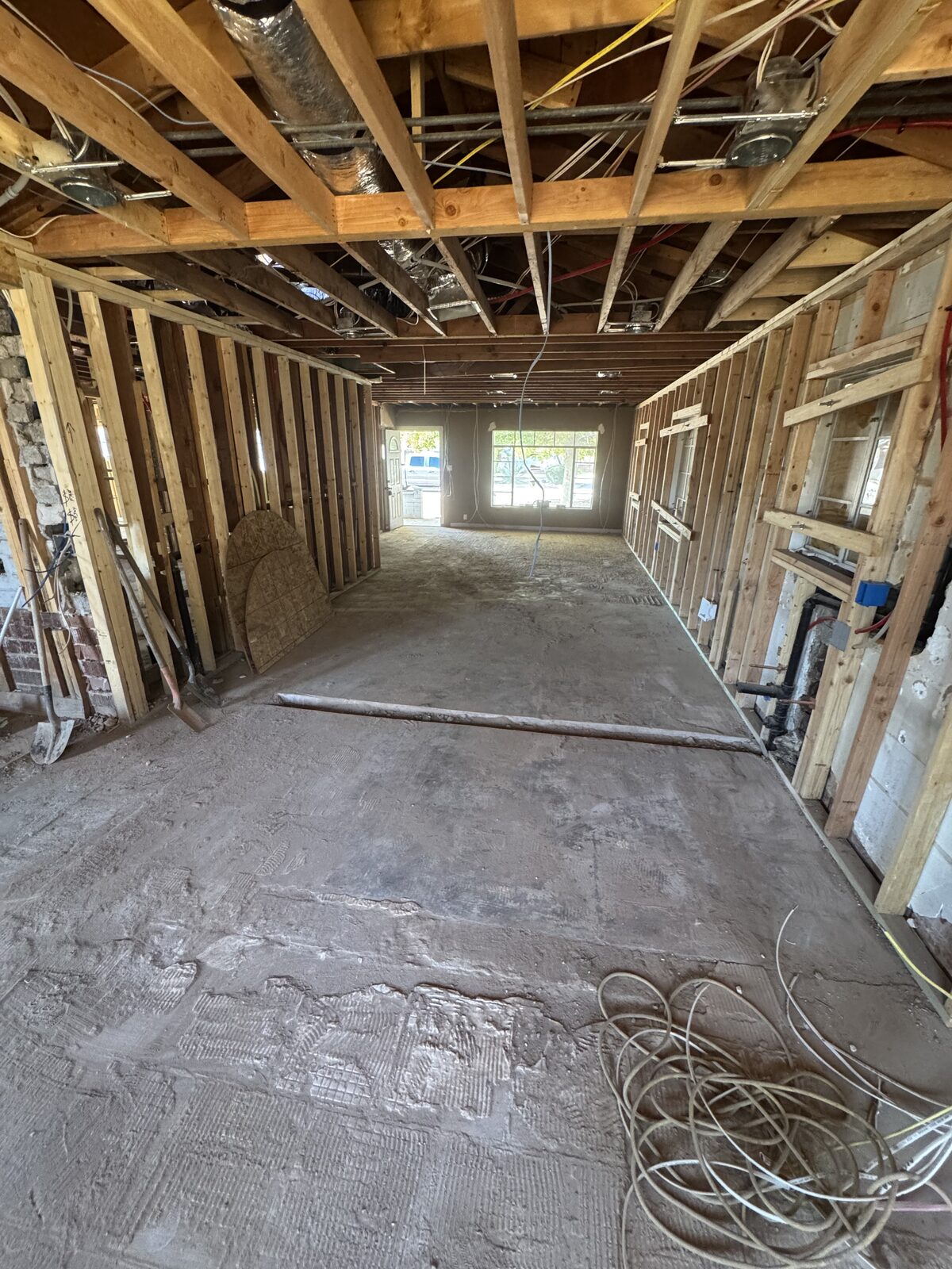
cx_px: 476
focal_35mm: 14
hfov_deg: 85.7
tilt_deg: -19.0
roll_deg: +0.2
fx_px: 513
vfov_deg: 102.1
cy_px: 634
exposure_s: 1/60
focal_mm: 2.22
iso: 400
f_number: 2.2
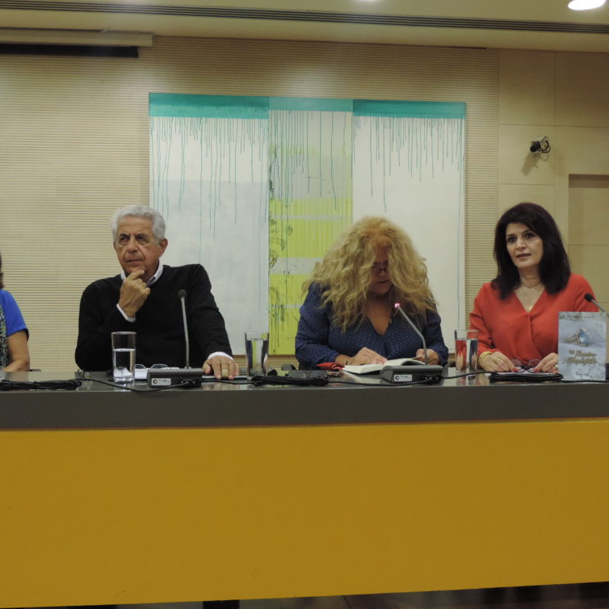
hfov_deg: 39.9
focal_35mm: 42
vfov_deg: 40.0
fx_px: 836
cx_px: 263
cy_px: 309
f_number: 3.3
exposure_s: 1/40
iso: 400
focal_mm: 6.2
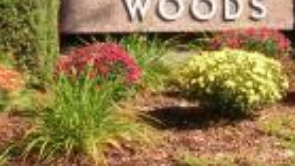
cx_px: 191
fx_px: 962
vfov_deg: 9.6
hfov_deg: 17.4
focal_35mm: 123
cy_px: -60
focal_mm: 4.7
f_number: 5
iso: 64
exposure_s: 1/148
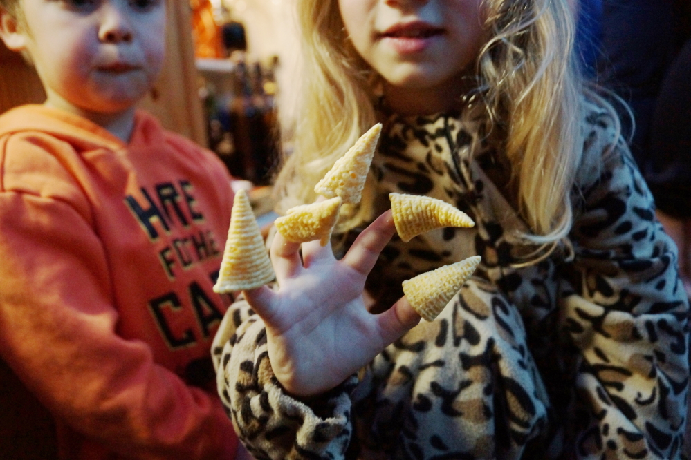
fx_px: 633
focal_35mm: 33
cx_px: 346
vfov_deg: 40.0
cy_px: 230
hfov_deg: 57.2
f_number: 3.5
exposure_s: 1/25
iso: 1600
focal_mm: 22
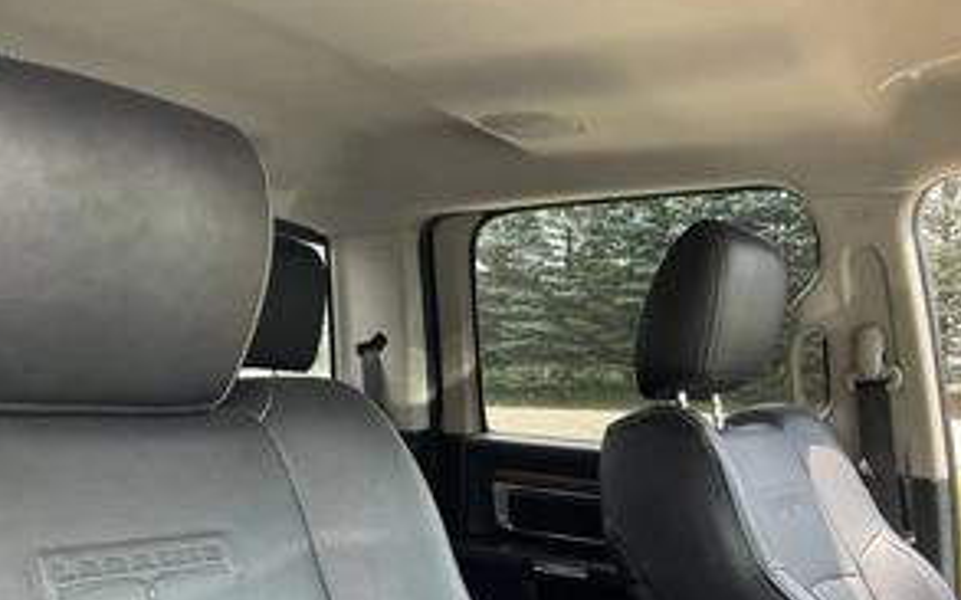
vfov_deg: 29.9
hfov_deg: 47.1
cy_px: 472
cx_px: 548
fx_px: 1100
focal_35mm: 42
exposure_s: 1/131
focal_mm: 3
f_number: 1.8
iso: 20
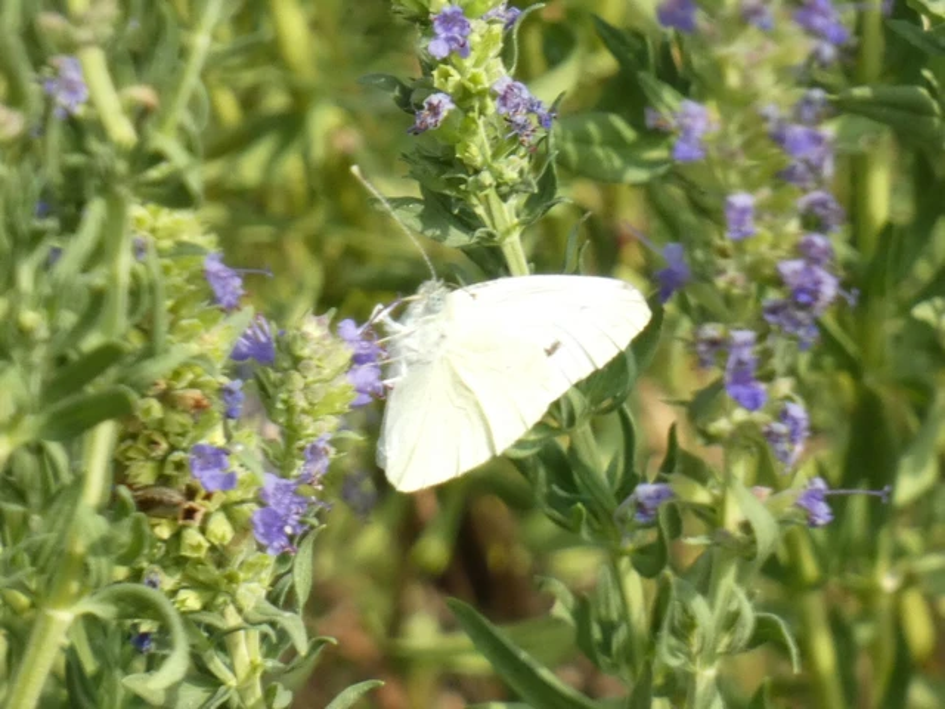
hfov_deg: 4.0
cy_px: 354
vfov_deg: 3.0
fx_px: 13650
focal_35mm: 500
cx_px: 472
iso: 320
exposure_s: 1/100
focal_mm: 89.5
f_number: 7.1
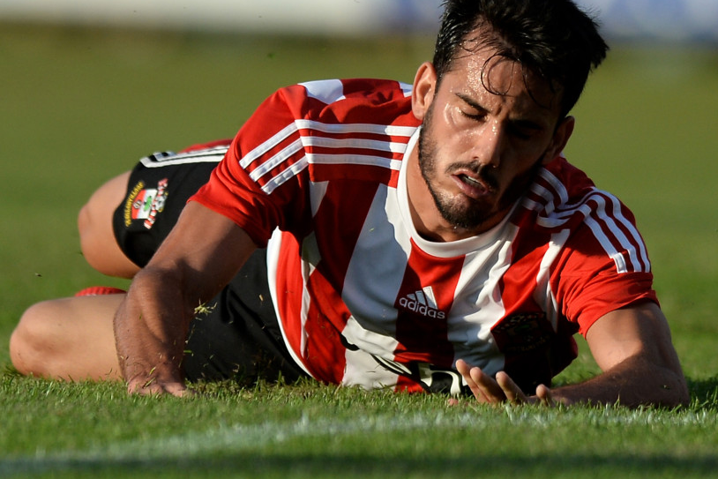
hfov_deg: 4.6
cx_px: 363
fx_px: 8856
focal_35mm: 444
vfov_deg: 3.1
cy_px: 220
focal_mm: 400
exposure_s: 1/6400
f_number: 4
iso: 400
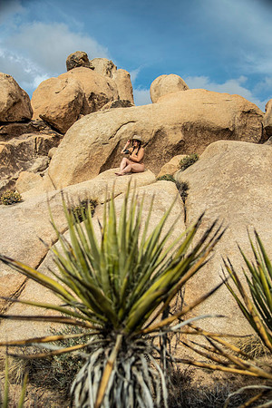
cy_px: 204
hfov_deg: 42.3
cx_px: 136
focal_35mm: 31
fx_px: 351
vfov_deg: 60.3
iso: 100
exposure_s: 1/1600
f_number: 4
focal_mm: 31
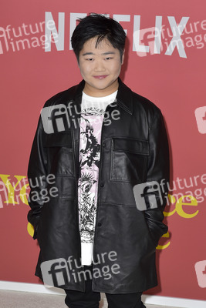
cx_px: 103
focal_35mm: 62
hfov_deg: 21.9
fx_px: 532
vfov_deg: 32.4
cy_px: 154
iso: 400
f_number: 6.3
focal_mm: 62
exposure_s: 1/250
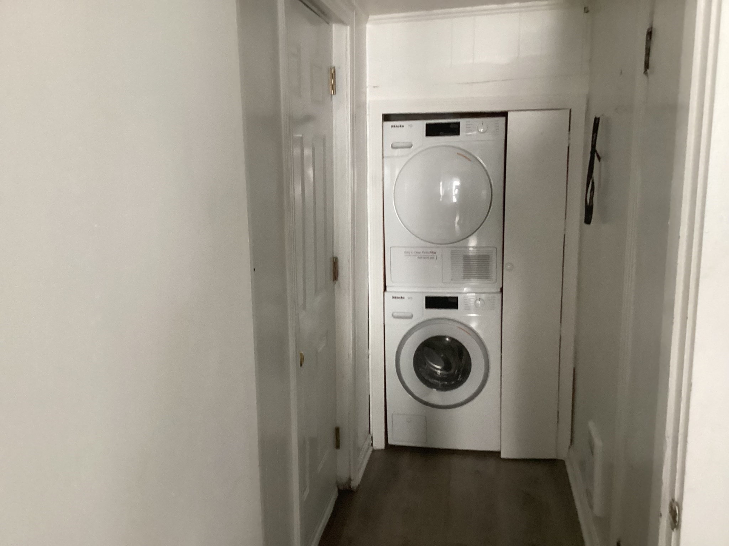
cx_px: 364
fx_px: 653
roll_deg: -2.4
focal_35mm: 31
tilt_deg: -6.2
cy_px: 273
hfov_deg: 58.4
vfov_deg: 45.4
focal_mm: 3.3
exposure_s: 1/60
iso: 400
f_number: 2.4
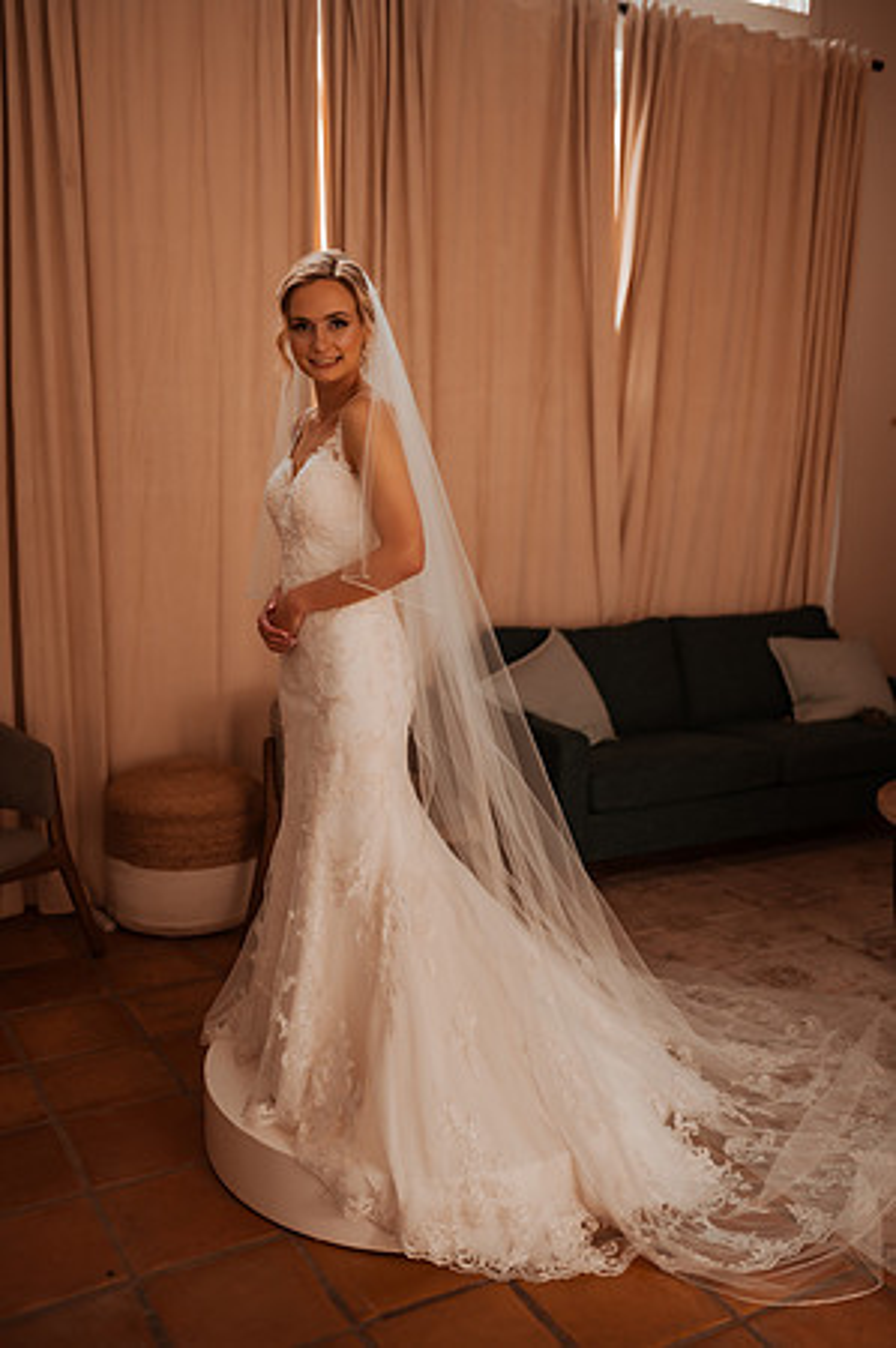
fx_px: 1310
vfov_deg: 54.5
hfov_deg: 37.8
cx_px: 448
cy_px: 674
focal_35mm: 35
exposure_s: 1/800
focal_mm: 35
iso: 320
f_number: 1.8
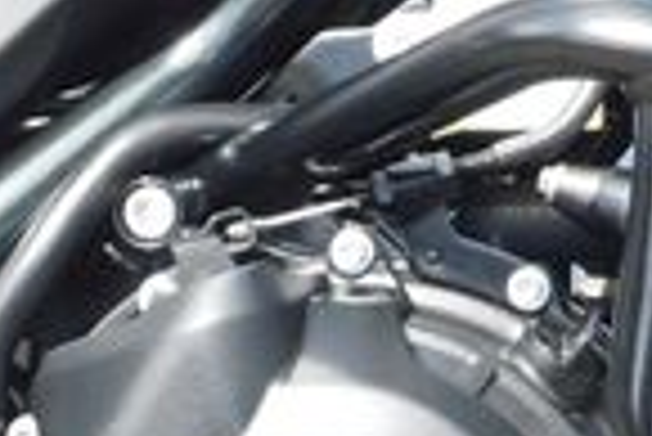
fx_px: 3318
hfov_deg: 11.0
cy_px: 423
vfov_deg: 7.5
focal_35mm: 183
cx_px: 805
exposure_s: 1/250
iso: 125
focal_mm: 7.1
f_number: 3.6
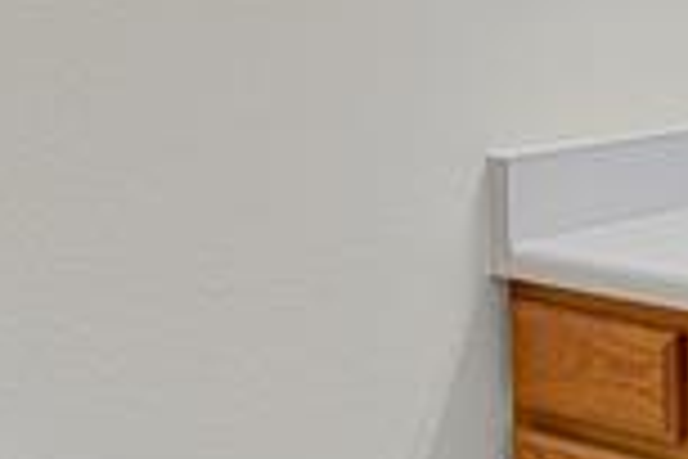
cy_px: -27
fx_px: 1357
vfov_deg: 18.6
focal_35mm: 71
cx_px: 1133
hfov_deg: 21.7
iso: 3600
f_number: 8
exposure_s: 1/20
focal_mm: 17
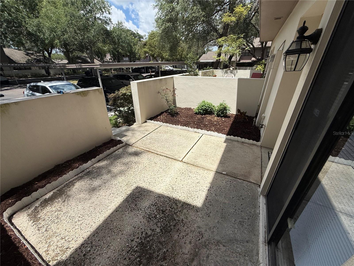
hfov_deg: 102.1
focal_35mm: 14
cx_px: 177
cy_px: 133
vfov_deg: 85.7
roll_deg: -0.3
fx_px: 143
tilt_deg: -26.7
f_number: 2.2
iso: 50
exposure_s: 1/2976
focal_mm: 2.22
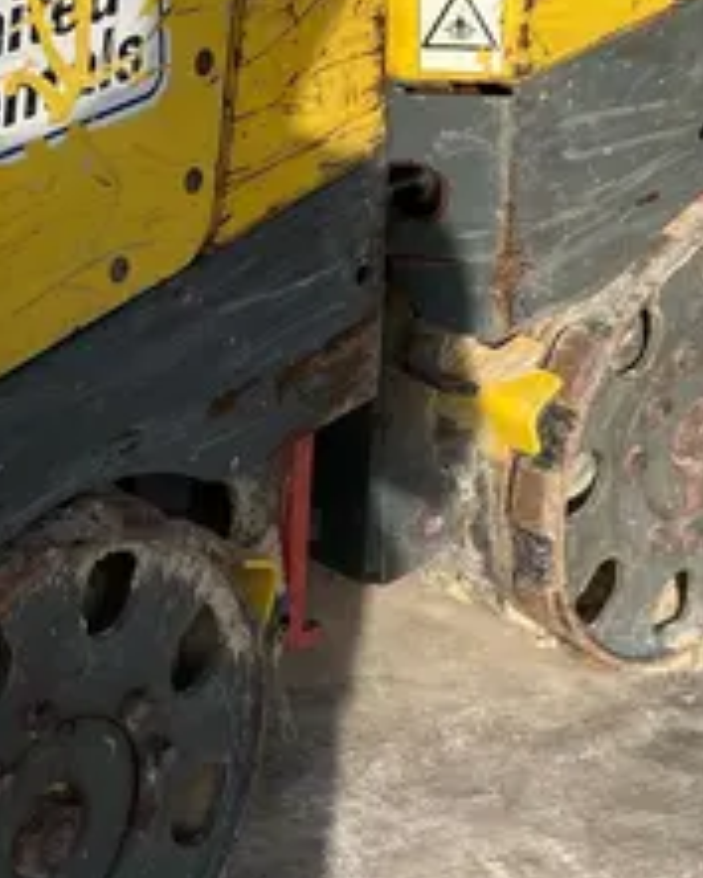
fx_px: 2183
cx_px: -8
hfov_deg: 17.8
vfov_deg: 22.6
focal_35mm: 84
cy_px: 248
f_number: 1.6
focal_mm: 4.2
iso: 32
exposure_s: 1/3861
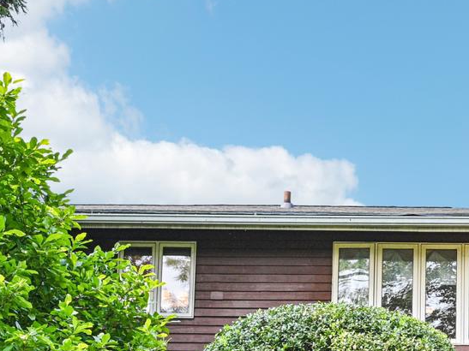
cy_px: 316
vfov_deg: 15.9
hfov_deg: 21.0
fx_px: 1243
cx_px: 407
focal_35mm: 92
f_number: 8
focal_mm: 25.5
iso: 800
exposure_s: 1/320
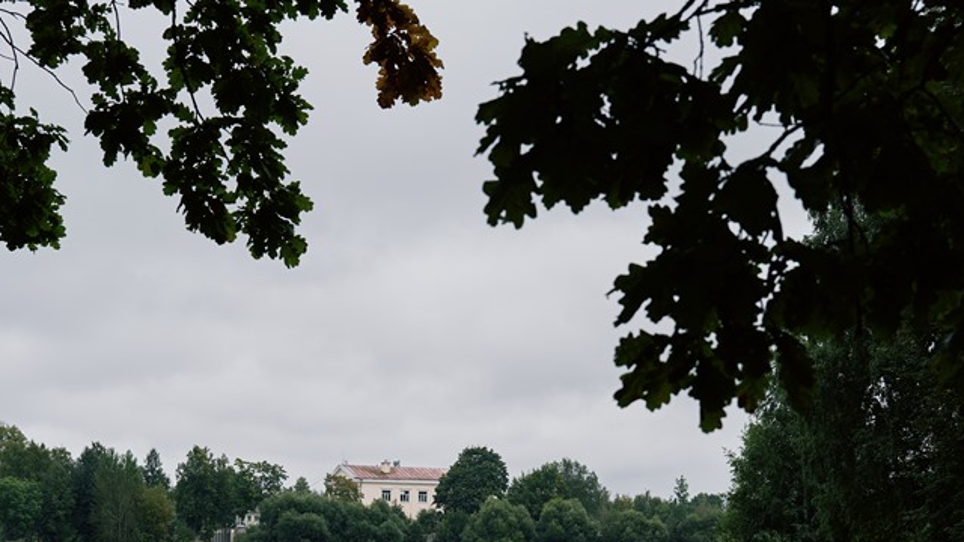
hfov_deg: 33.8
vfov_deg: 19.2
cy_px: 451
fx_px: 1585
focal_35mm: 62
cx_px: 423
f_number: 4.5
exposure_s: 1/640
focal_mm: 37
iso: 250
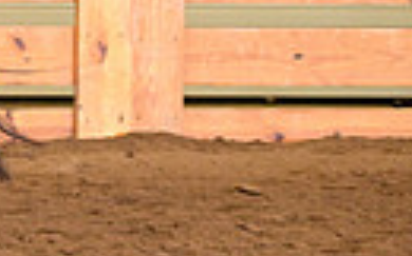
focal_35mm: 753
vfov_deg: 1.7
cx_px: -494
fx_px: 8448
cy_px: -232
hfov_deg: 2.8
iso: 2500
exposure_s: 1/200
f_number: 5
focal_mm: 165
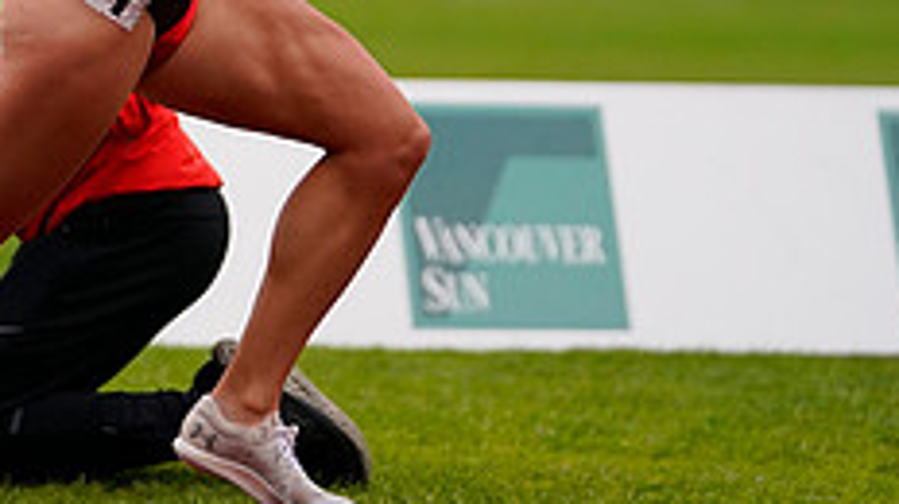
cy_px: -180
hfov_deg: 5.1
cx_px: 186
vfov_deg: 2.9
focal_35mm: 422
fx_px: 10050
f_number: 2.8
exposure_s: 1/2000
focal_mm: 161
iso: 1600
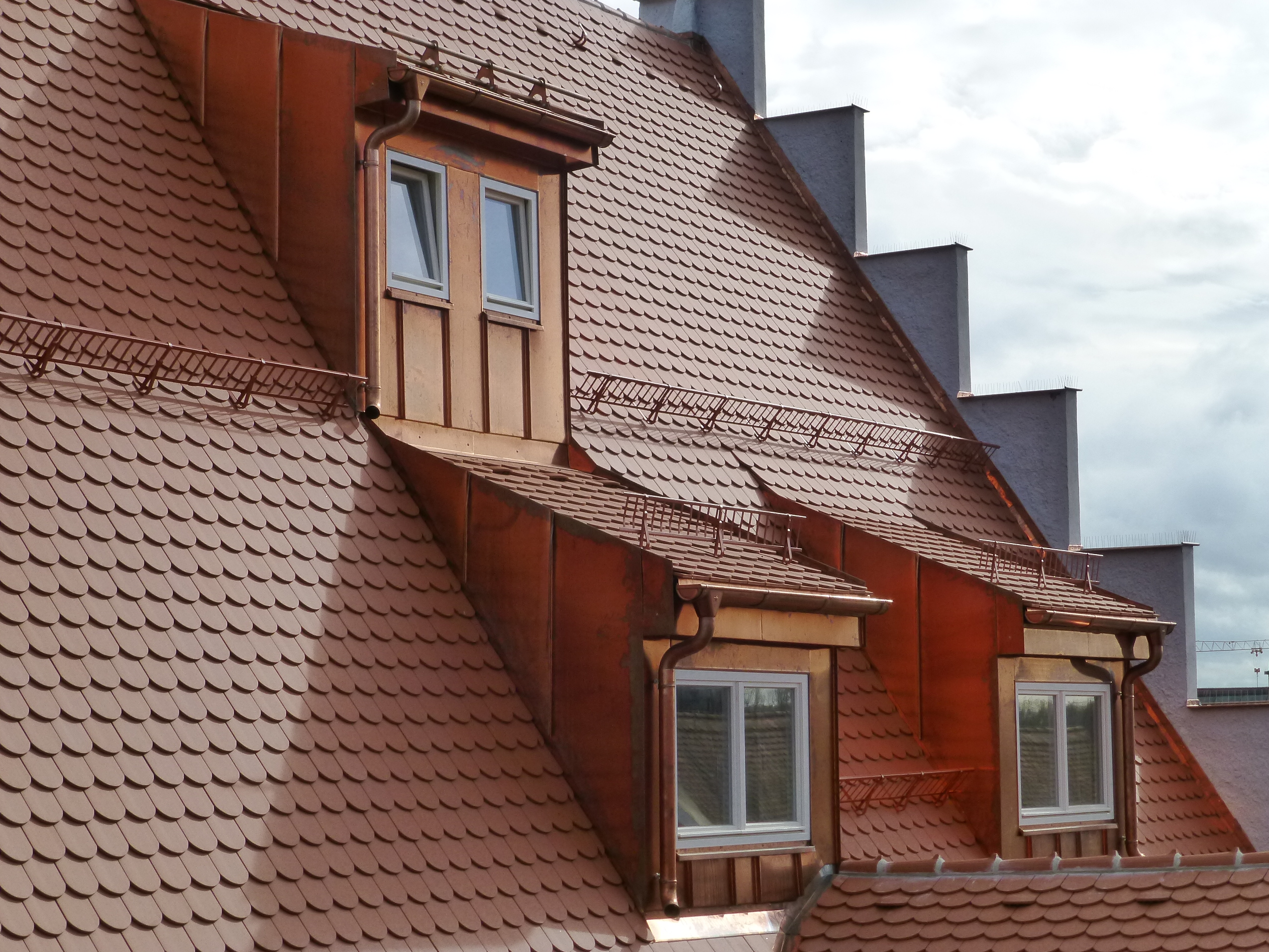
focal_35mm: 76
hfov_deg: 25.7
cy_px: 476
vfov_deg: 19.4
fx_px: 2786
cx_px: 631
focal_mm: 13.3
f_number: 5.6
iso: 200
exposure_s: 1/640
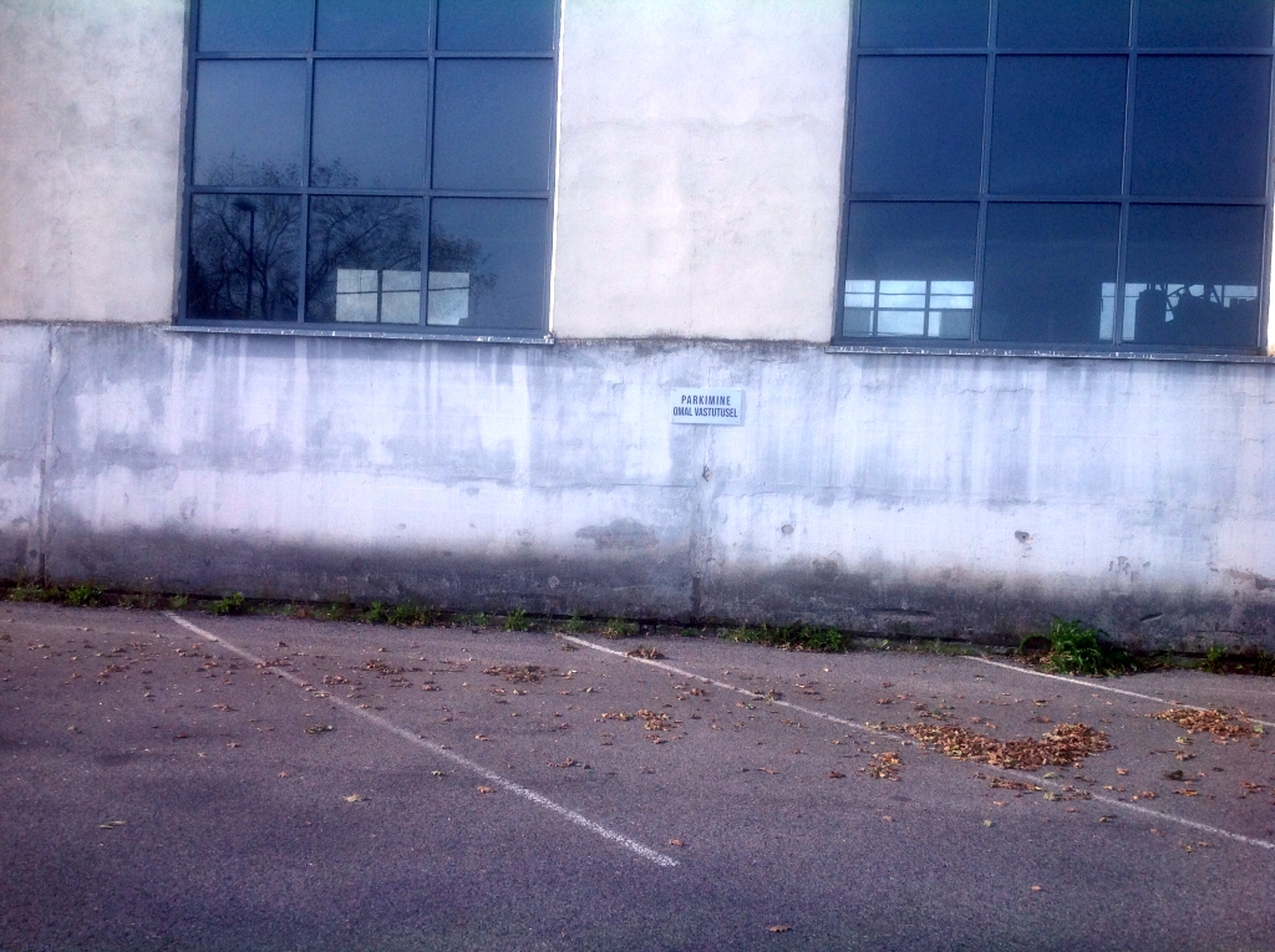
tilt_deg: -0.6
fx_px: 1287
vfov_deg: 40.6
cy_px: 476
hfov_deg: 52.7
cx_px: 638
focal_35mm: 35
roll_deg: -1.6
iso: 50
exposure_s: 1/1008
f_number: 2.4
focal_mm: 4.28
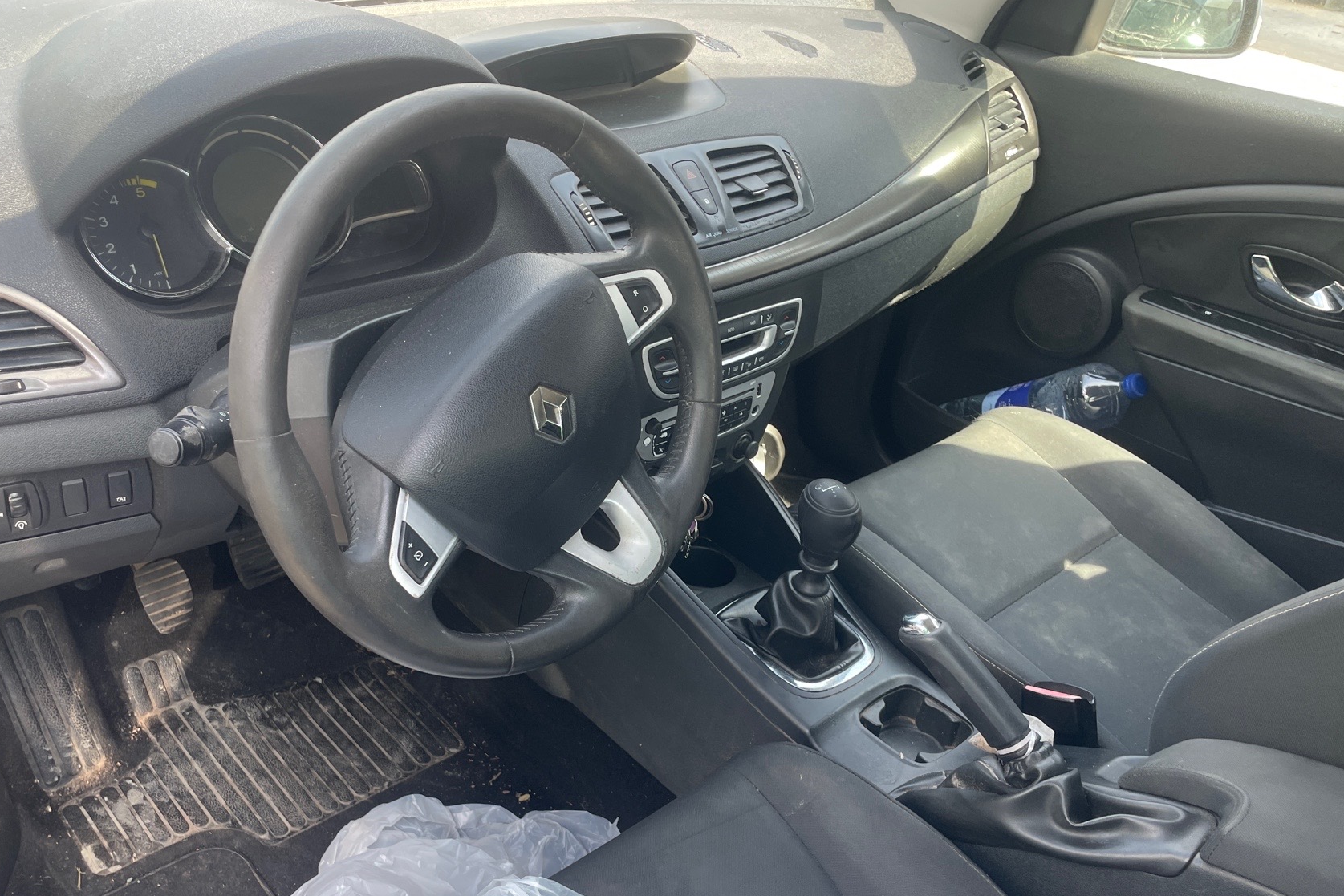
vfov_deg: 42.1
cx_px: 591
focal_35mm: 31
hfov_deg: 60.1
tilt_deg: -33.4
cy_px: 537
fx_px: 1157
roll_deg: -6.4
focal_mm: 4.2
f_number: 1.6
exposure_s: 1/121
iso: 64
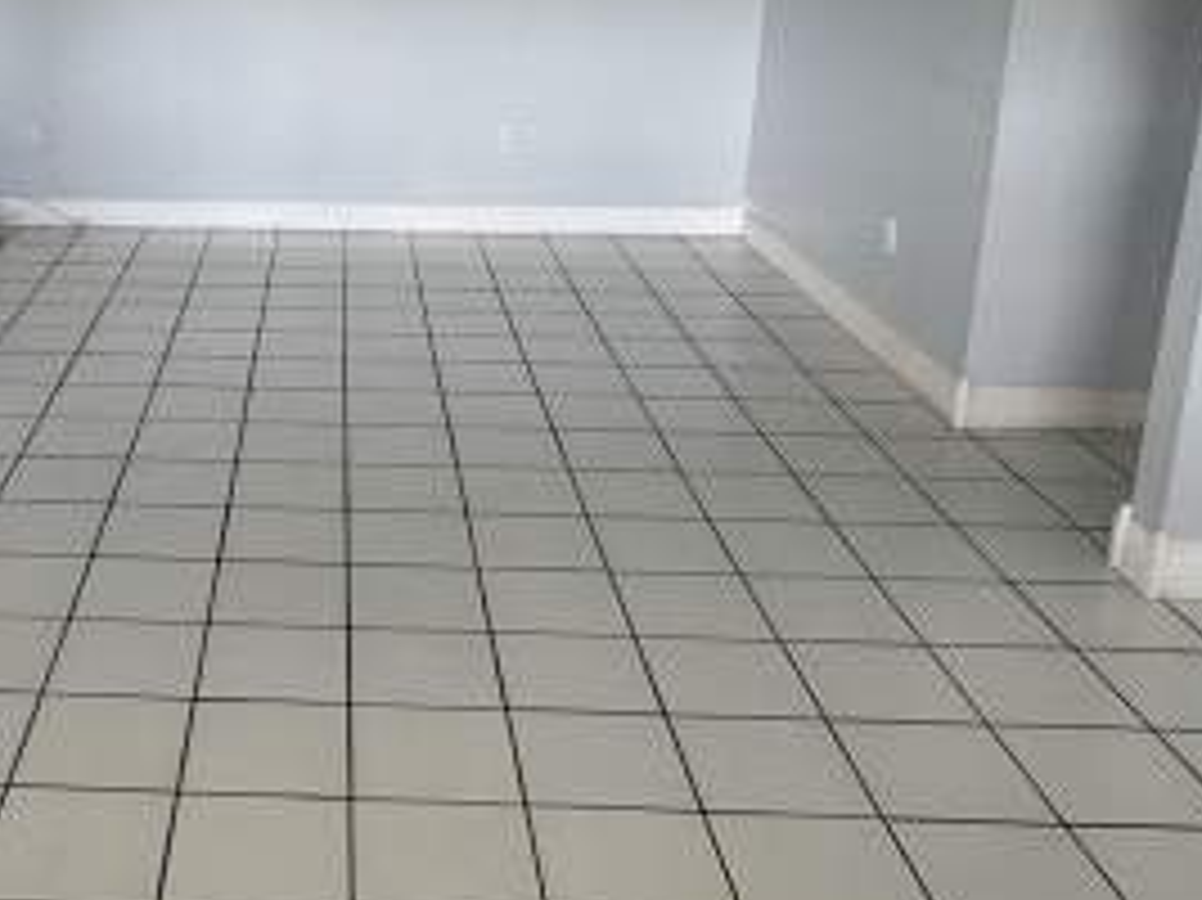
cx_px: 248
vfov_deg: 34.0
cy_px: 297
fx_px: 1458
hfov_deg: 42.9
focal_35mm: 42
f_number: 2.2
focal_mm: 2.22
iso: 160
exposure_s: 1/120
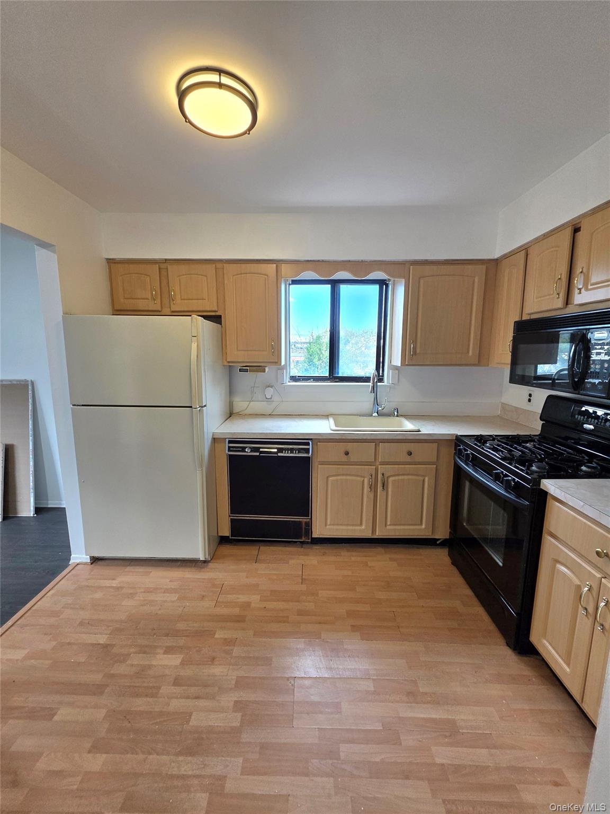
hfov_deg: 89.9
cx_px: 305
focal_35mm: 13
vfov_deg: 106.2
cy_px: 407
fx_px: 305
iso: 50
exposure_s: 1/120
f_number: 1.9
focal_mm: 2.2
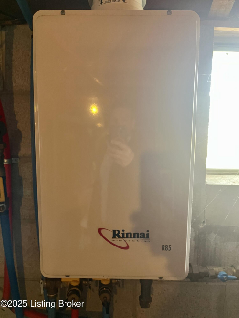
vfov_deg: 67.3
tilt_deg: -7.9
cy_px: 159
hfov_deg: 53.0
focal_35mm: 26
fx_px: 239
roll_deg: -0.6
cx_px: 120
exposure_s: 1/60
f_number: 1.6
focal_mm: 5.1
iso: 320
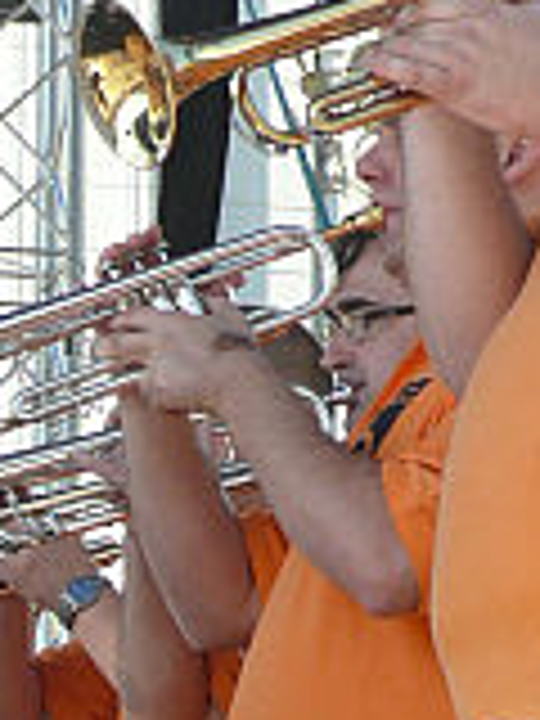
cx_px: 351
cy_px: 680
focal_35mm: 296
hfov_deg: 5.0
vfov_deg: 6.7
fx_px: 6157
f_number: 4
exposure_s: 1/250
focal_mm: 13.7
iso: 100
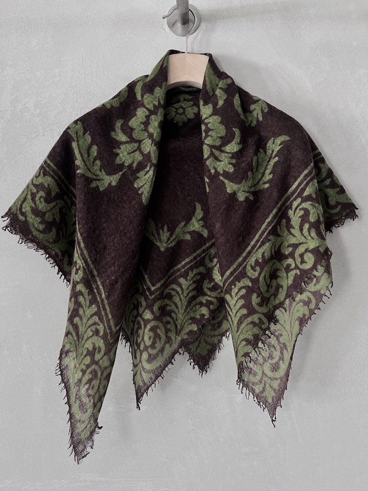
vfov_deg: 67.3
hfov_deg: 53.1
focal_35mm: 26
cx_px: 184
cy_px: 246
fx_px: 369
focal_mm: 5.1
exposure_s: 1/50
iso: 125
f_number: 1.6
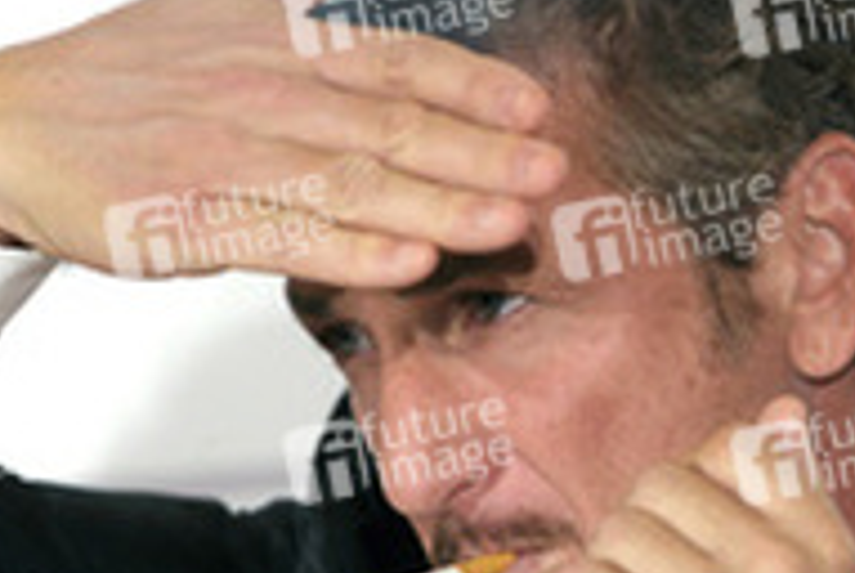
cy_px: 340
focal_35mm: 582
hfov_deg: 3.5
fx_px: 13848
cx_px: 278
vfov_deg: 2.4
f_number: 3.2
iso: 320
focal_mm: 165
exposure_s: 1/200
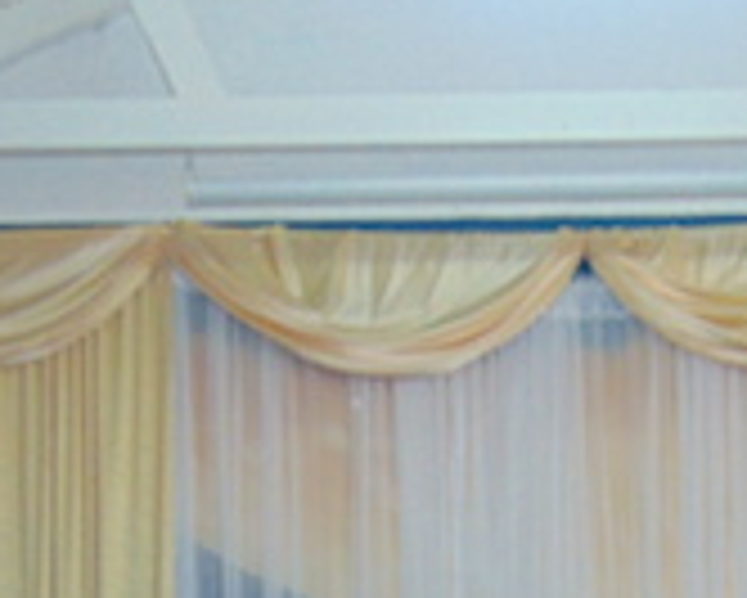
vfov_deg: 14.7
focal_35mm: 94
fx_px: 2079
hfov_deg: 20.3
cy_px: 1016
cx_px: 526
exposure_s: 1/30
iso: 200
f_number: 3
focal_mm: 4.5
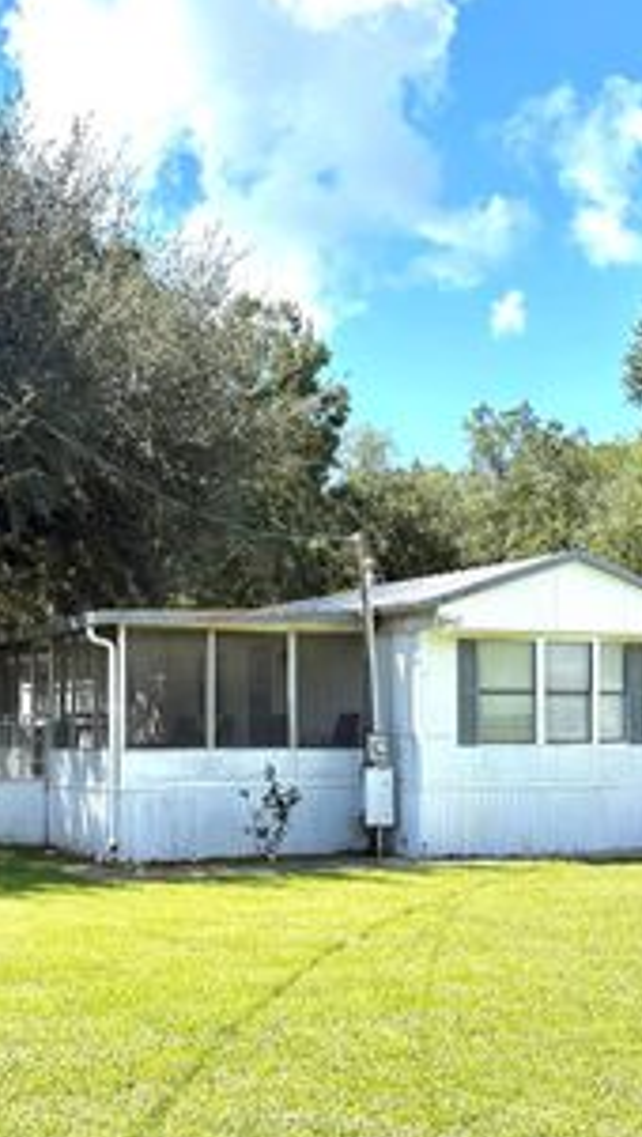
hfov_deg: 25.5
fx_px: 1418
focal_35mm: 47
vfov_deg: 43.6
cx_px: 264
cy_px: 636
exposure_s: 1/1848
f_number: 1.6
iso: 50
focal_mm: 5.96
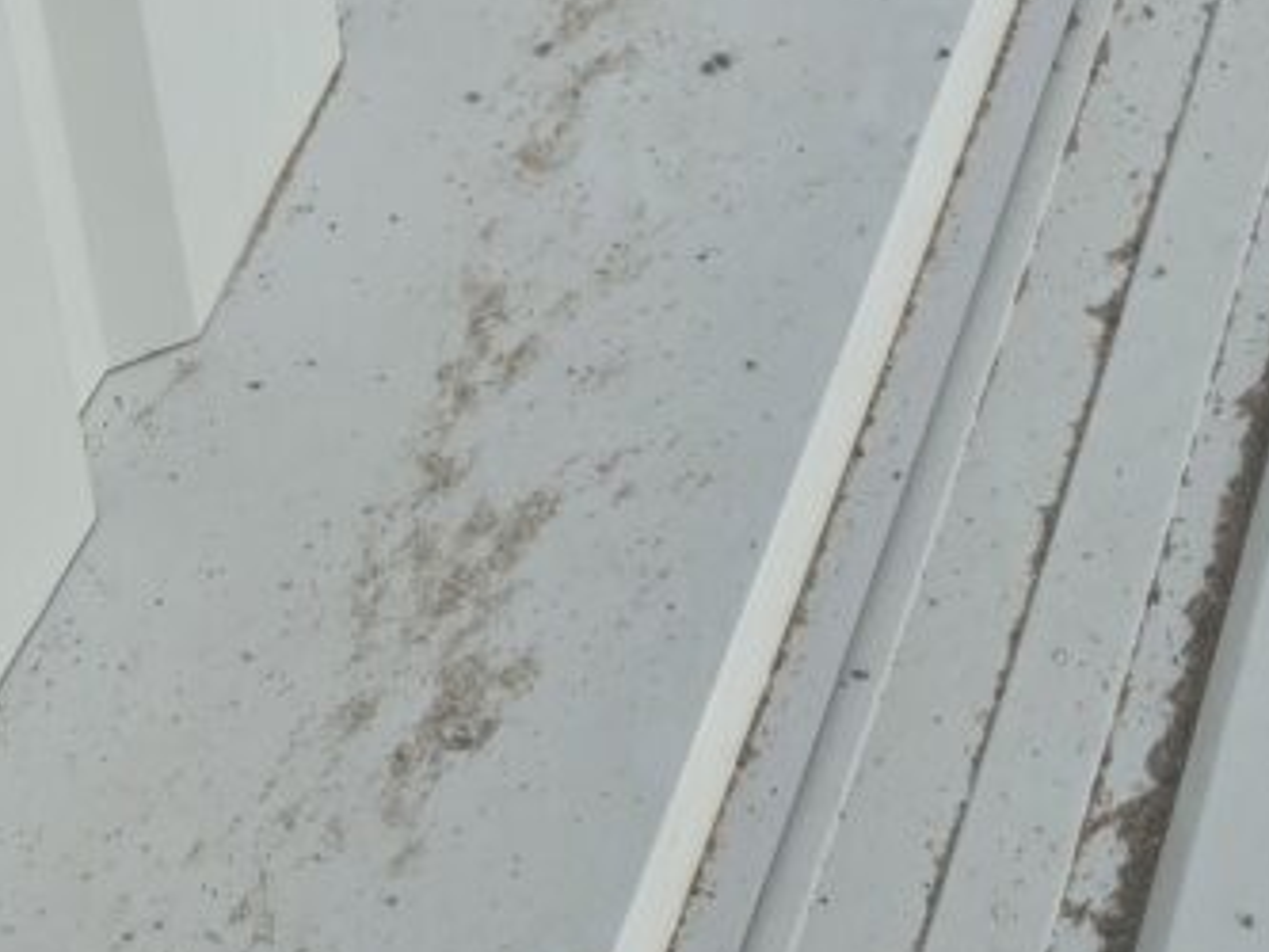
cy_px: -1736
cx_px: 991
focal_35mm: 106
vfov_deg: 10.6
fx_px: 3887
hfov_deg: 18.4
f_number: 1.7
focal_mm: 6.3
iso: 12
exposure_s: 1/1269
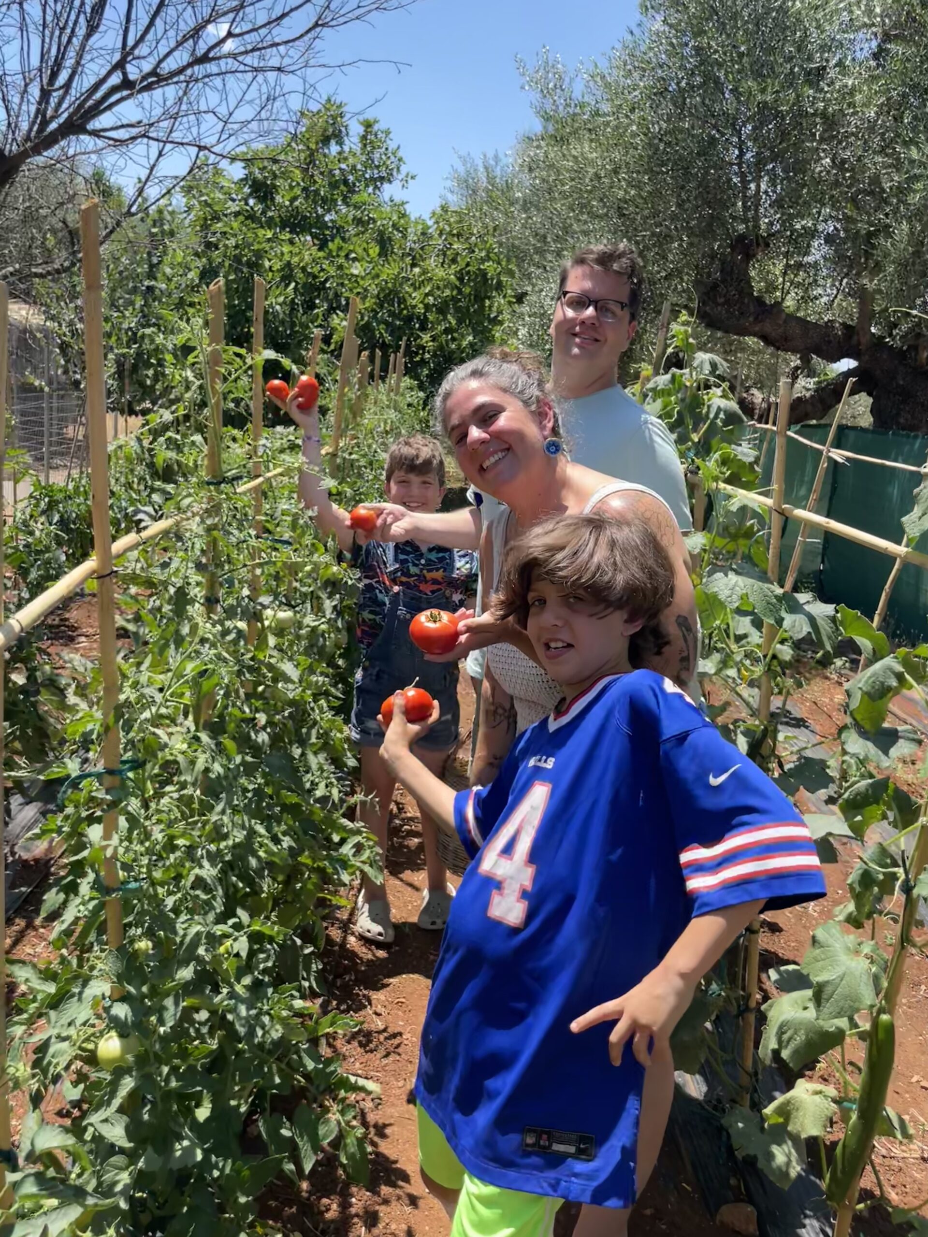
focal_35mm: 26
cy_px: 618
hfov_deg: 53.1
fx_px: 929
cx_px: 464
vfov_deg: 67.3
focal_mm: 4.2
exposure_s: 1/1125
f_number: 1.6
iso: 32
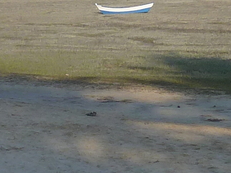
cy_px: 7
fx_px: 1154
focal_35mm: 173
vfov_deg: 8.5
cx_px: -14
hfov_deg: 11.3
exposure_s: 1/320
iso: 80
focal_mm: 4.1
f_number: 4
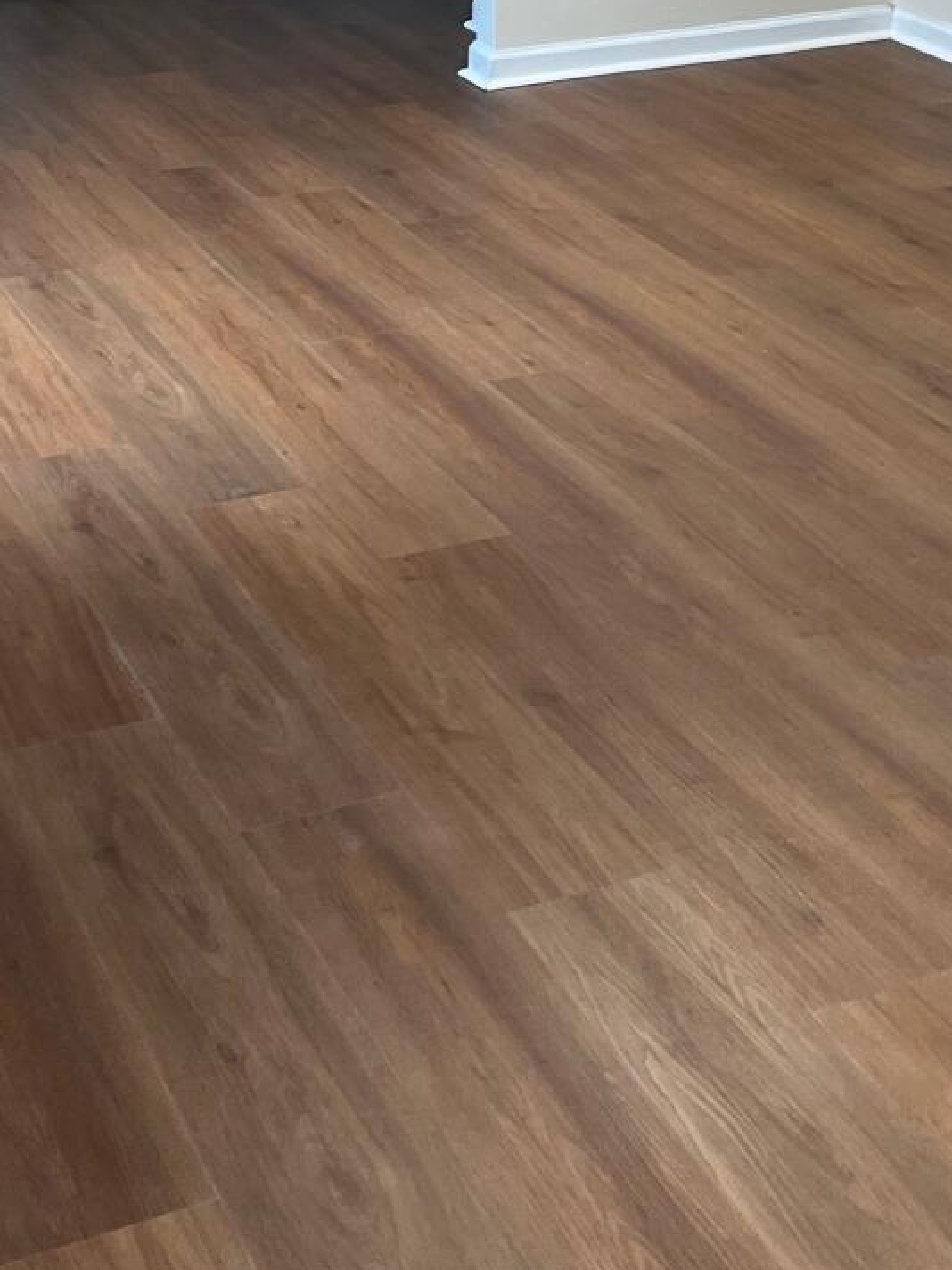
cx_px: 966
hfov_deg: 19.5
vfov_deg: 25.0
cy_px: -93
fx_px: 2677
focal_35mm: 73
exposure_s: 1/60
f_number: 1.6
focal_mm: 5.1
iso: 80
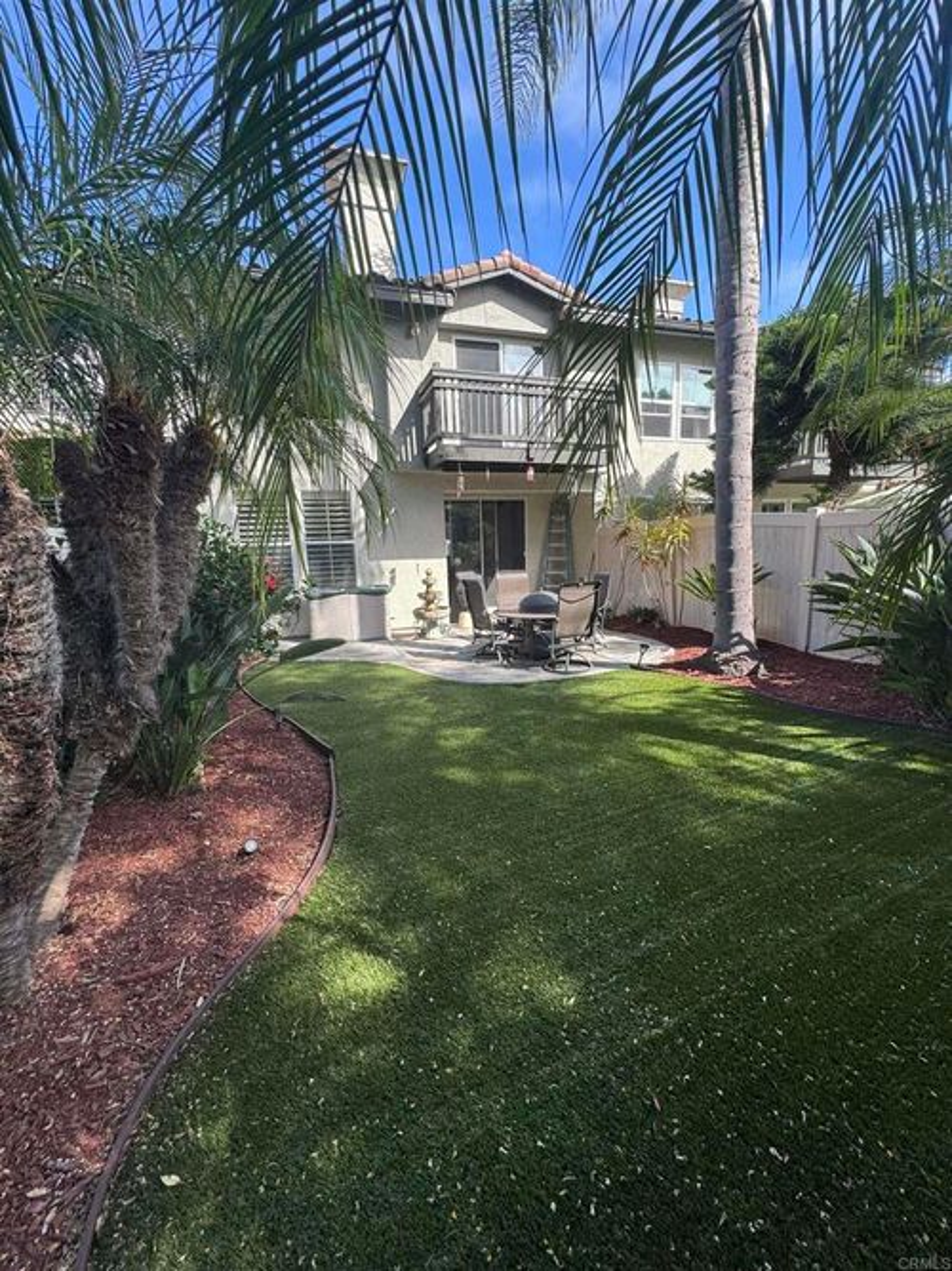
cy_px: 636
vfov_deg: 102.1
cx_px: 476
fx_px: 514
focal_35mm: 14
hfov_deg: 85.7
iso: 40
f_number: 2.2
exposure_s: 1/401
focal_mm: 2.22
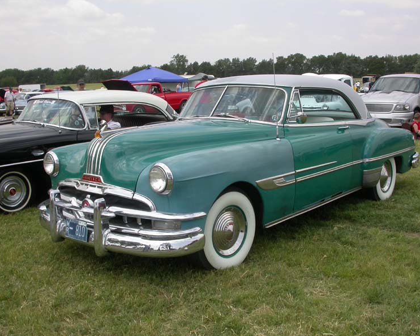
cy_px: 169
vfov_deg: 37.3
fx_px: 497
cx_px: 213
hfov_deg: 45.8
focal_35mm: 40
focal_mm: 7.85
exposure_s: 1/327
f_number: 6.7
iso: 100
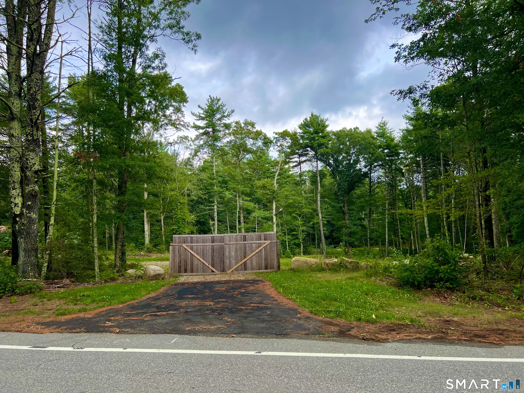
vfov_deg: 53.1
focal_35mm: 26
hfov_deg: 67.3
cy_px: 196
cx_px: 262
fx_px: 394
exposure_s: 1/1171
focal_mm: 5.7
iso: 50
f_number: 1.5
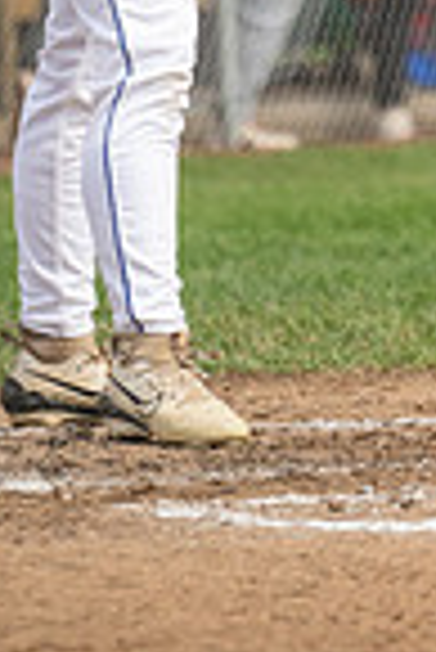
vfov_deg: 2.5
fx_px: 14624
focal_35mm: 807
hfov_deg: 1.7
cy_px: -342
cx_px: 247
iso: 800
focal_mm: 260
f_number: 5.6
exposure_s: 1/2000
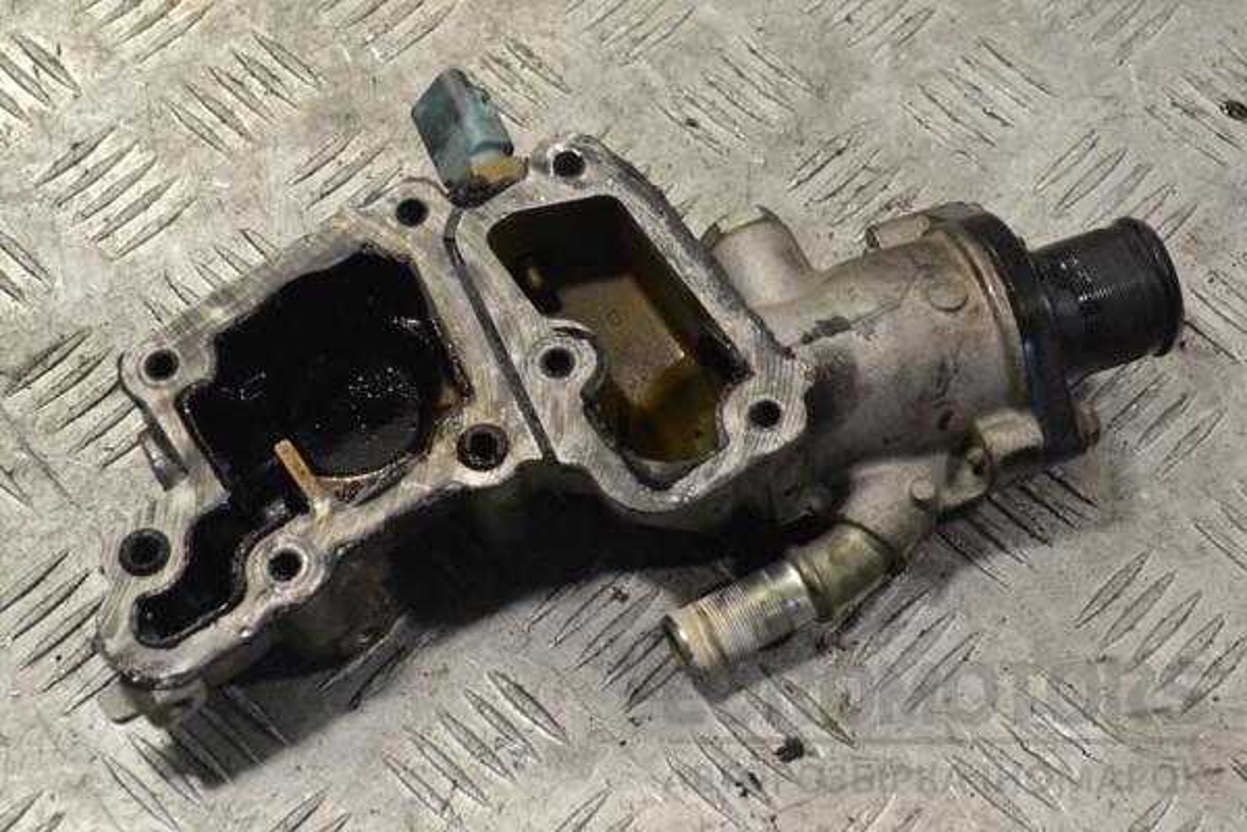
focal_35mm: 82
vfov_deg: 16.6
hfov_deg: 24.6
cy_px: 416
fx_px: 2857
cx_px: 624
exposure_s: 1/250
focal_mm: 55
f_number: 8
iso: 3200
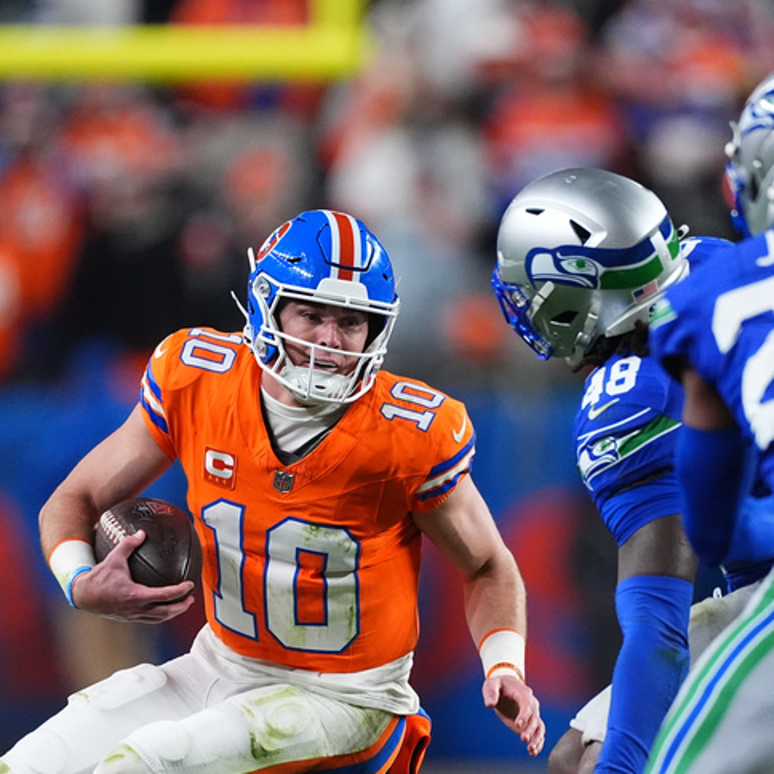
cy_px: 491
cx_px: 478
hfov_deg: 1.6
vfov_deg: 1.6
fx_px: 27270
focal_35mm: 1078
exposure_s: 1/2000
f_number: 4
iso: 5000
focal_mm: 600
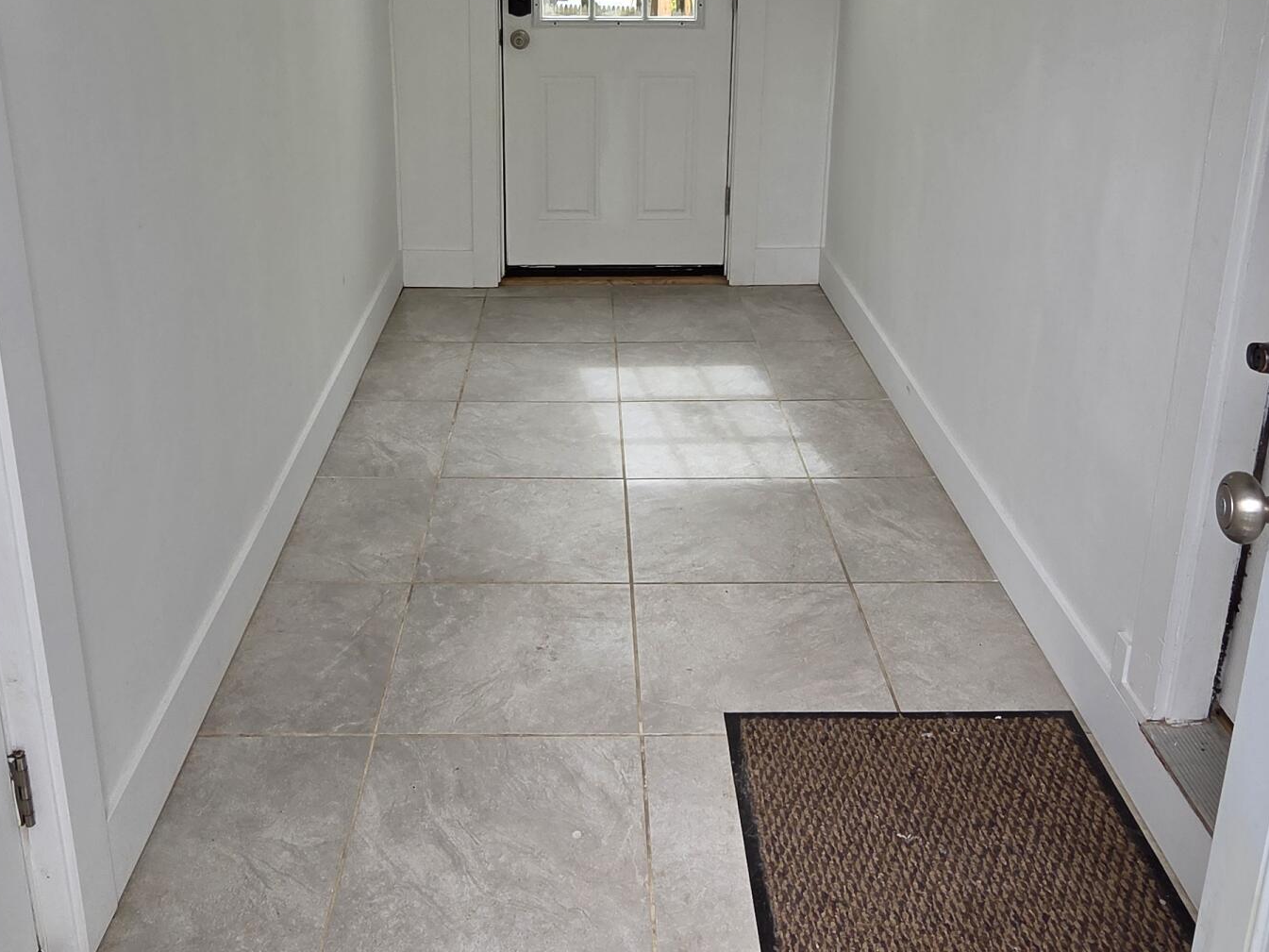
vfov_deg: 46.0
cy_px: 202
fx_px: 1063
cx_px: 588
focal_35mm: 29
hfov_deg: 61.6
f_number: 2.2
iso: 64
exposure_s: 1/120
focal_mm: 2.2
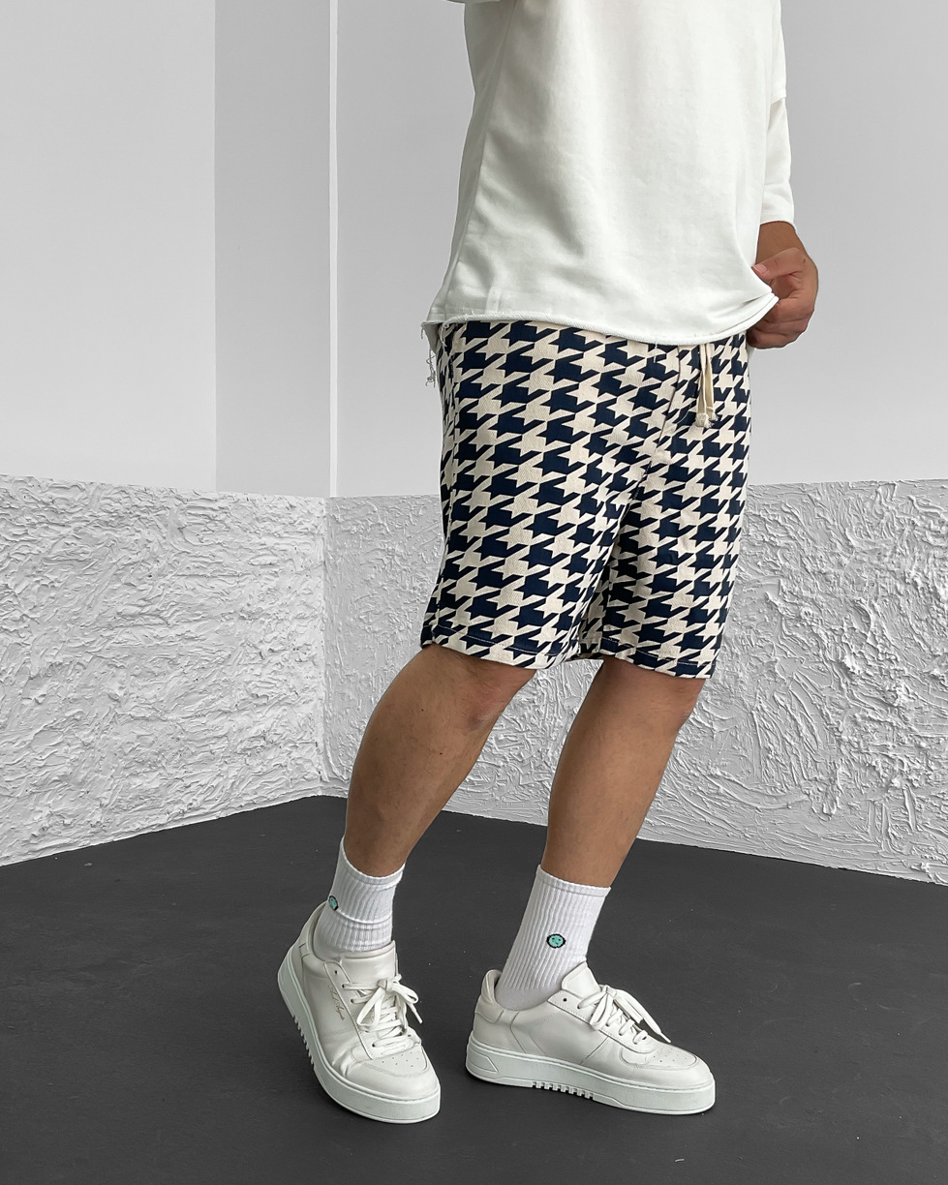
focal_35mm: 37
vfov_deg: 49.1
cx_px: 527
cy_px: 619
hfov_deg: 40.1
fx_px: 1298
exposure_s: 1/120
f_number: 1.8
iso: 20
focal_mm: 3
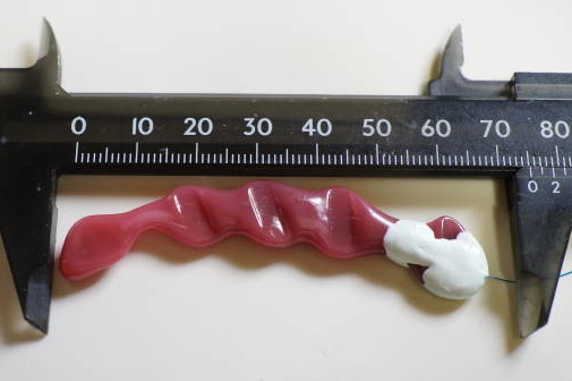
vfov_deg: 23.7
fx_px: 905
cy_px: 202
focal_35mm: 57
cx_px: 238
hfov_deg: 35.0
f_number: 4
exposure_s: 1/60
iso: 1600
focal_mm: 30
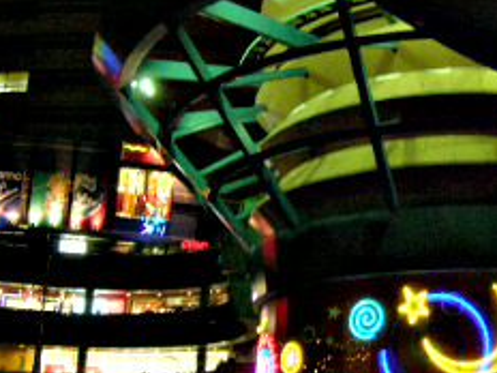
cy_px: 144
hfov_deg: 32.7
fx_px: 833
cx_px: 367
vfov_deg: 25.2
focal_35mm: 58
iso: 200
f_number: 2.9
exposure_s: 1/13.5
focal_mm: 5.7
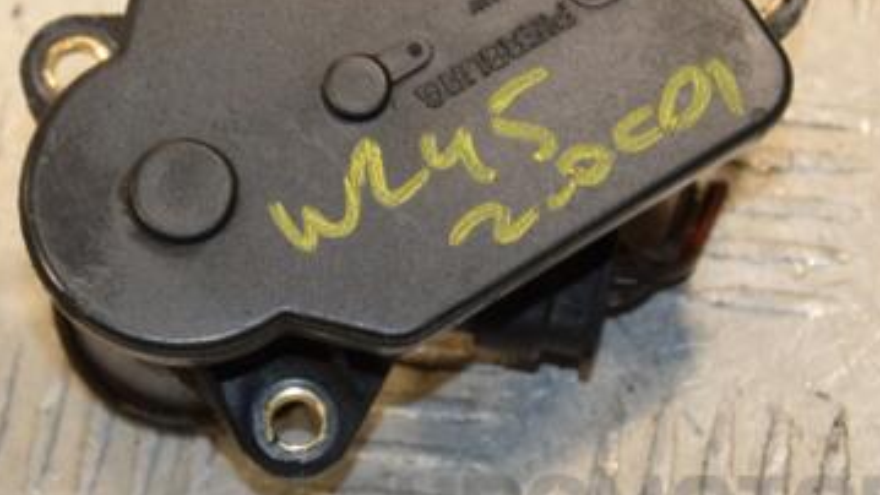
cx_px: 294
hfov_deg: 11.7
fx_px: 4294
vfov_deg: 6.6
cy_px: 186
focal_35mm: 184
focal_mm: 70
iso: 800
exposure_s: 1/200
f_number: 7.1
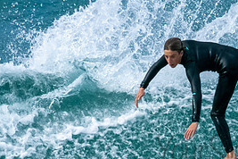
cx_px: 249
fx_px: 10775
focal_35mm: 1630
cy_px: 141
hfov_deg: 1.3
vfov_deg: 0.8
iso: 4000
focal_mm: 500
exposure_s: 1/800
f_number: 22
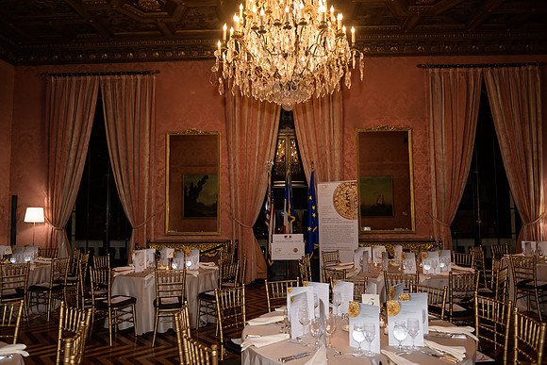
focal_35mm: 26
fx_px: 395
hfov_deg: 69.4
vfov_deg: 49.6
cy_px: 182
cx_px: 274
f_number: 3.2
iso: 1000
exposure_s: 1/125
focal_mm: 26
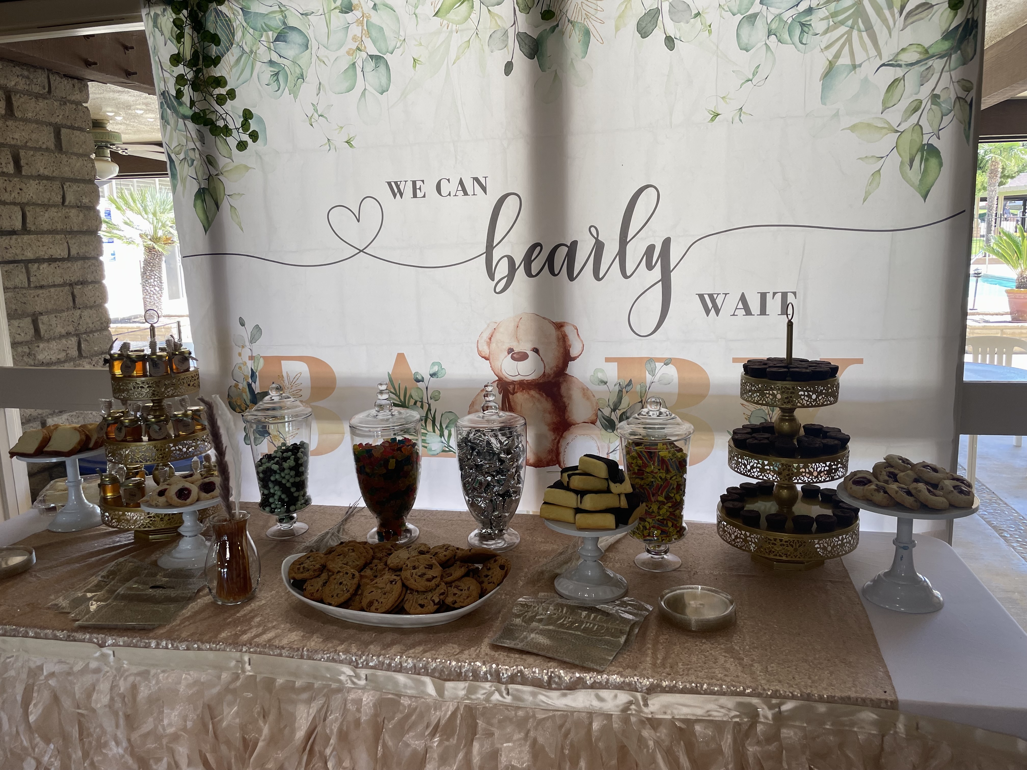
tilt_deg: -8.8
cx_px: 514
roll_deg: +2.4
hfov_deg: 67.3
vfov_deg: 53.1
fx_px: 771
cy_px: 385
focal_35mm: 26
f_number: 1.6
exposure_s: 1/120
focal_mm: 4.2
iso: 50
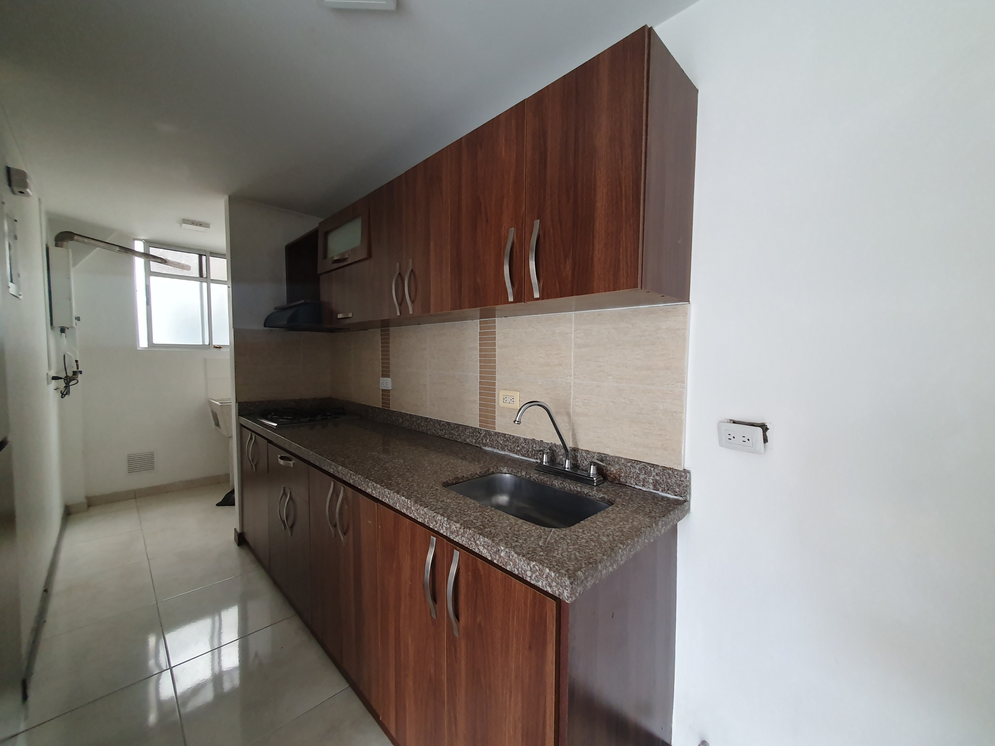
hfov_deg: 106.2
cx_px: 498
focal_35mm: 13
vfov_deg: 89.9
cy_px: 373
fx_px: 374
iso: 250
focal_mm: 1.8
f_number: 2.2
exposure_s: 1/50
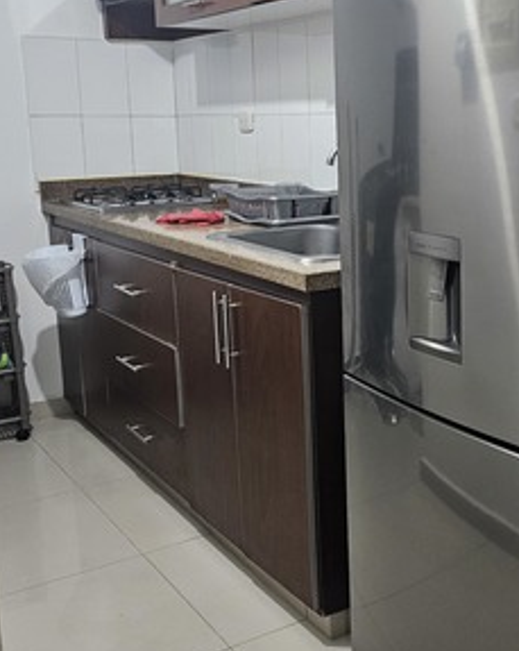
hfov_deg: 31.3
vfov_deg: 39.5
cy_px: 272
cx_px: 412
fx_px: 904
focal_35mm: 47
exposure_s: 1/60
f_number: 1.7
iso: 800
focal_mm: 6.3
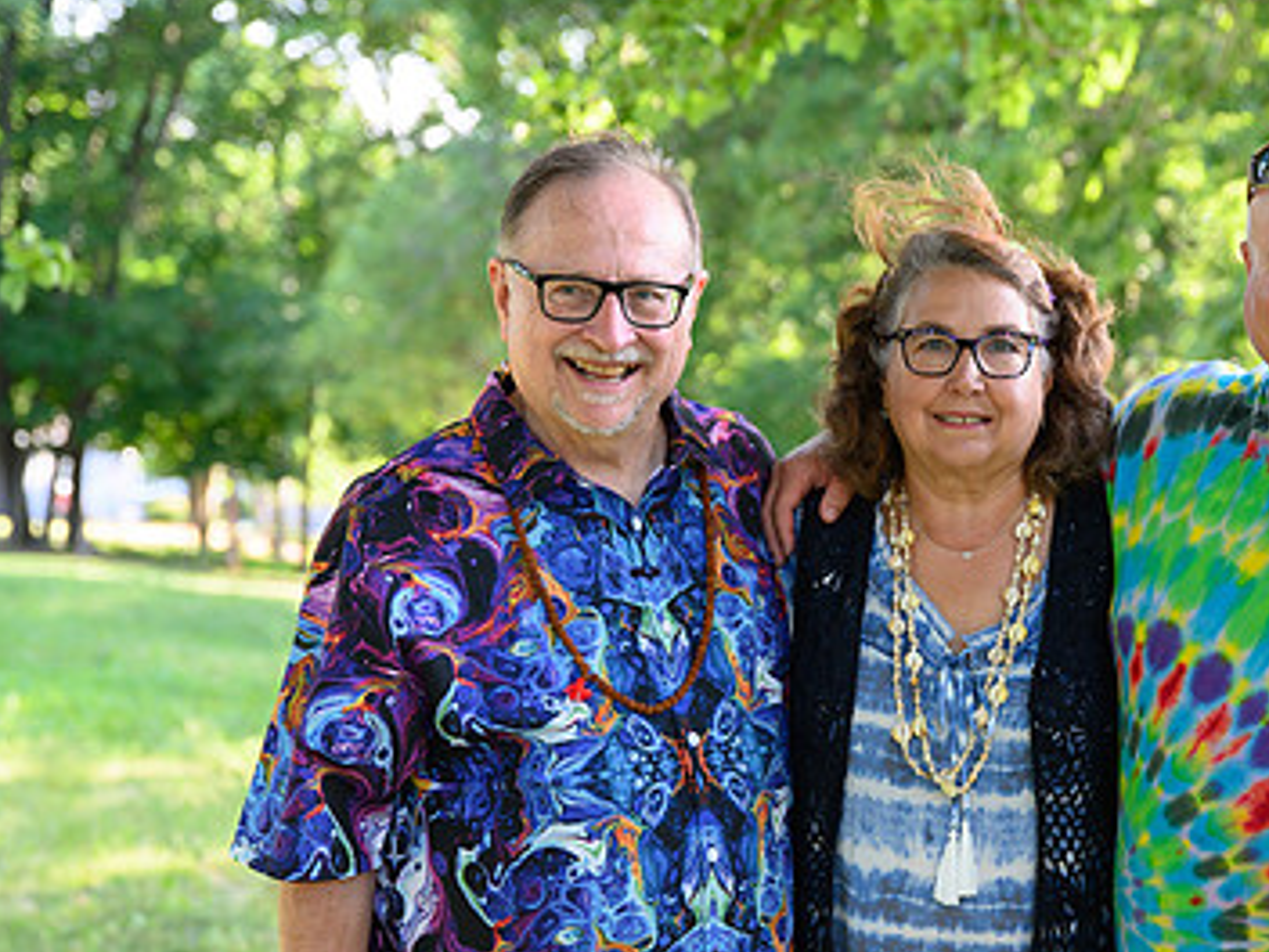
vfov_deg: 16.9
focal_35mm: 87
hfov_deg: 22.3
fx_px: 3189
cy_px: 671
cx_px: 970
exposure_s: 1/320
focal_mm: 55
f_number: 3.2
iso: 800
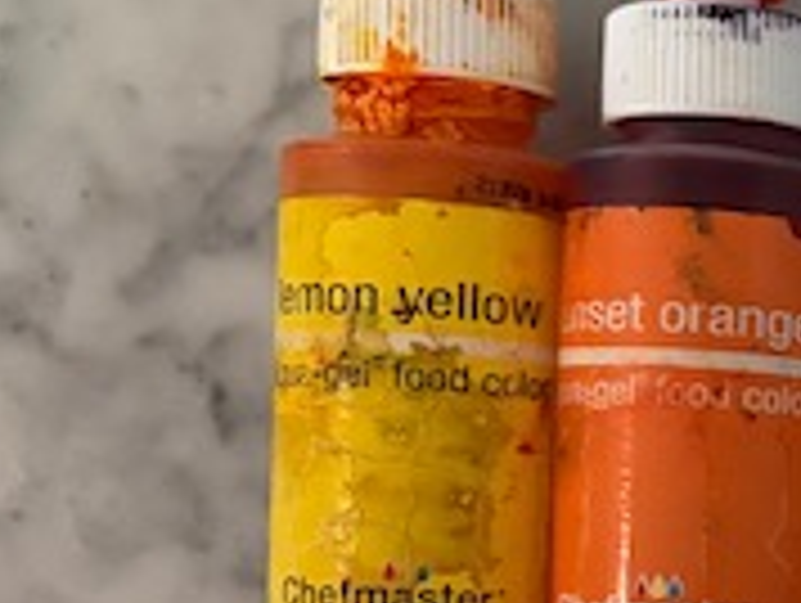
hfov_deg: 14.5
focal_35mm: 112
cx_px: 1602
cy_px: 666
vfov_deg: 13.0
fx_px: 2595
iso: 400
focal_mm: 5.96
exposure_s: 1/40
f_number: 1.6
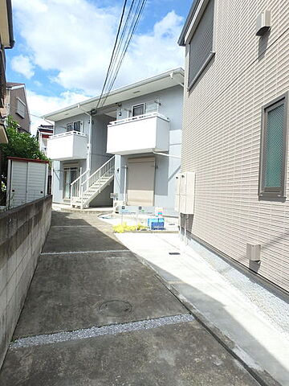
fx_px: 234
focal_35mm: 21
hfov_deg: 63.4
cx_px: 144
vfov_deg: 79.0
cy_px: 193
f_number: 3.5
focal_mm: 3.7
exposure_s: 1/800
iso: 125
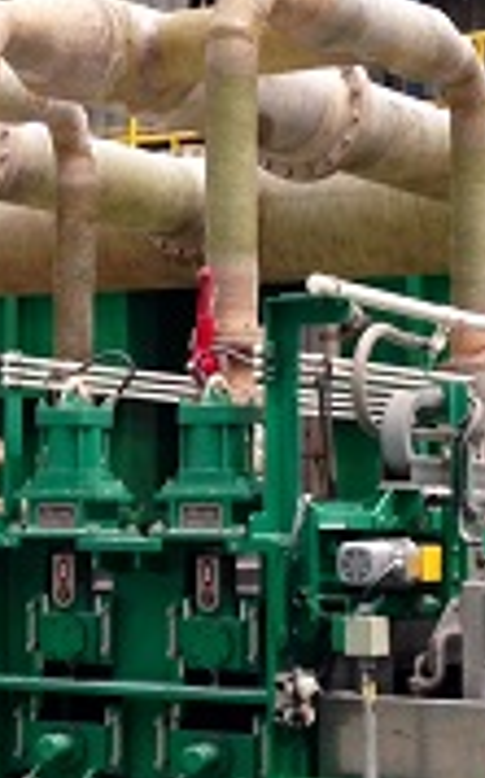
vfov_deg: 17.2
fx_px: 2563
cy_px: 330
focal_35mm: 121
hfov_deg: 10.8
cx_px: 72
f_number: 2.4
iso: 80
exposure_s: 1/20
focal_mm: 4.12
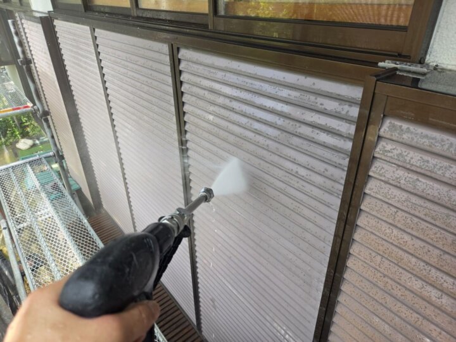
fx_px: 303
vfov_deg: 58.9
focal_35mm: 23
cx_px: 228
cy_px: 171
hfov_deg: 73.9
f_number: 1.8
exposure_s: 1/182
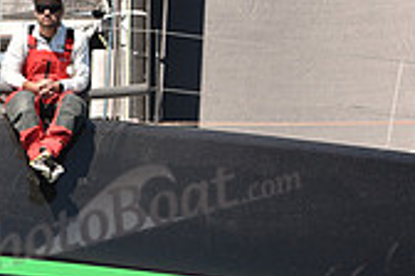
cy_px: 122
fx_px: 4173
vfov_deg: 3.8
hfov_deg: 5.6
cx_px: -173
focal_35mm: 362
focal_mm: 105
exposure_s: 1/1600
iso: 250
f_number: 2.8
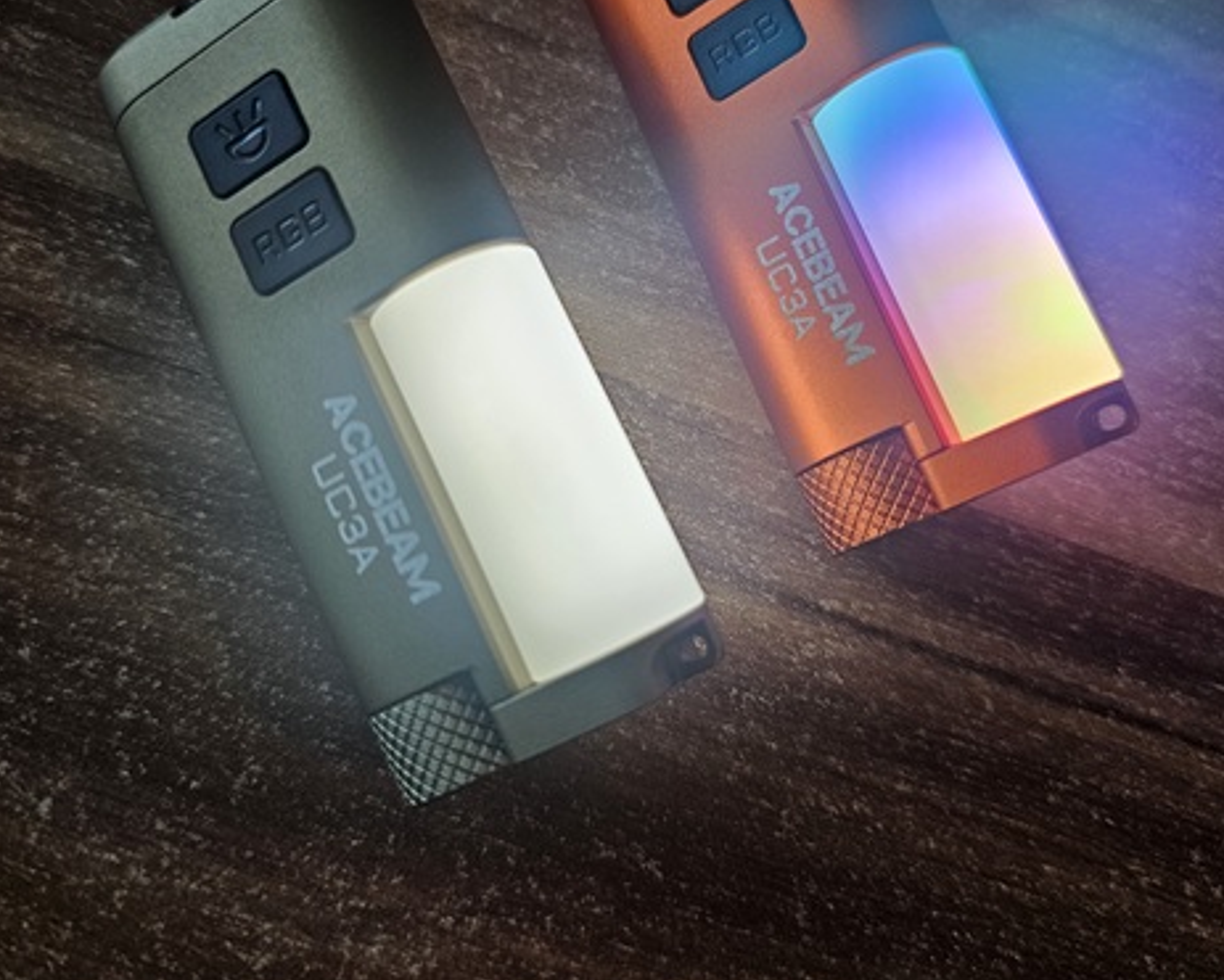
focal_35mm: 31
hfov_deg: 57.1
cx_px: 621
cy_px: 380
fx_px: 1124
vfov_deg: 46.8
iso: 200
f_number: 1.7
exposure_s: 1/74.1
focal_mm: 6.3
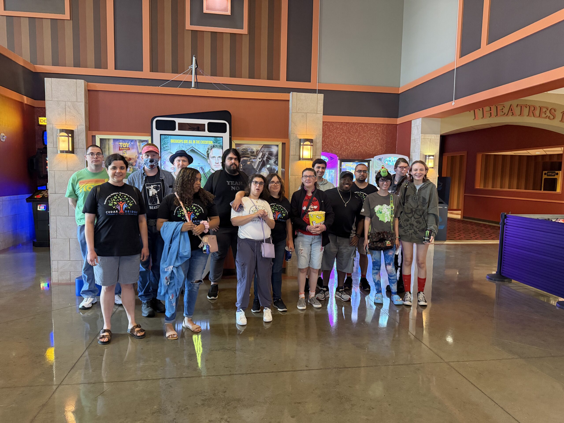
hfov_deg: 71.6
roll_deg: -0.3
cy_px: 212
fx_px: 391
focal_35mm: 24
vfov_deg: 56.8
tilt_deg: -6.0
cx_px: 282
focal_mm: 6.76
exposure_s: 1/60
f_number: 1.78
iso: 640
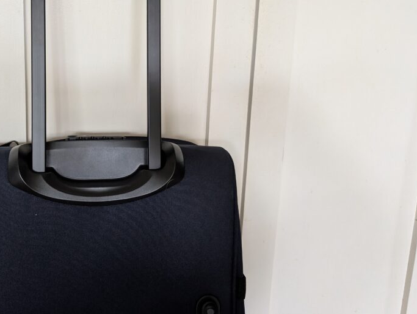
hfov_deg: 49.9
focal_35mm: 36
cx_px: 121
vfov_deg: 39.3
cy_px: 104
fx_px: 434
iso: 945
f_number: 1.68
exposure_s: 1/62.1
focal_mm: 6.9
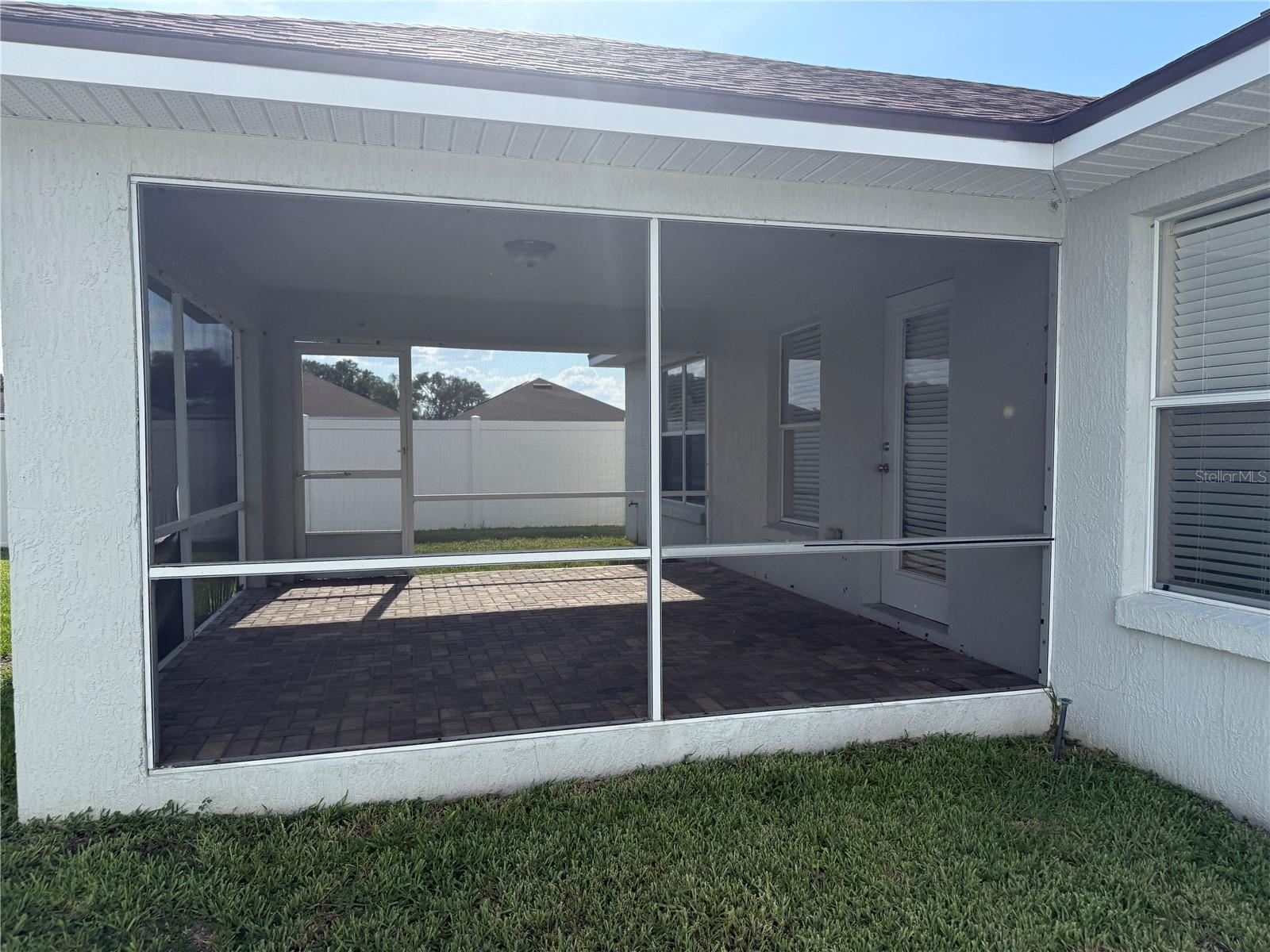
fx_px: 881
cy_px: 476
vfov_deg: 56.8
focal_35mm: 24
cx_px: 635
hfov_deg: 71.6
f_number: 1.78
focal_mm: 6.76
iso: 125
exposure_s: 1/4975
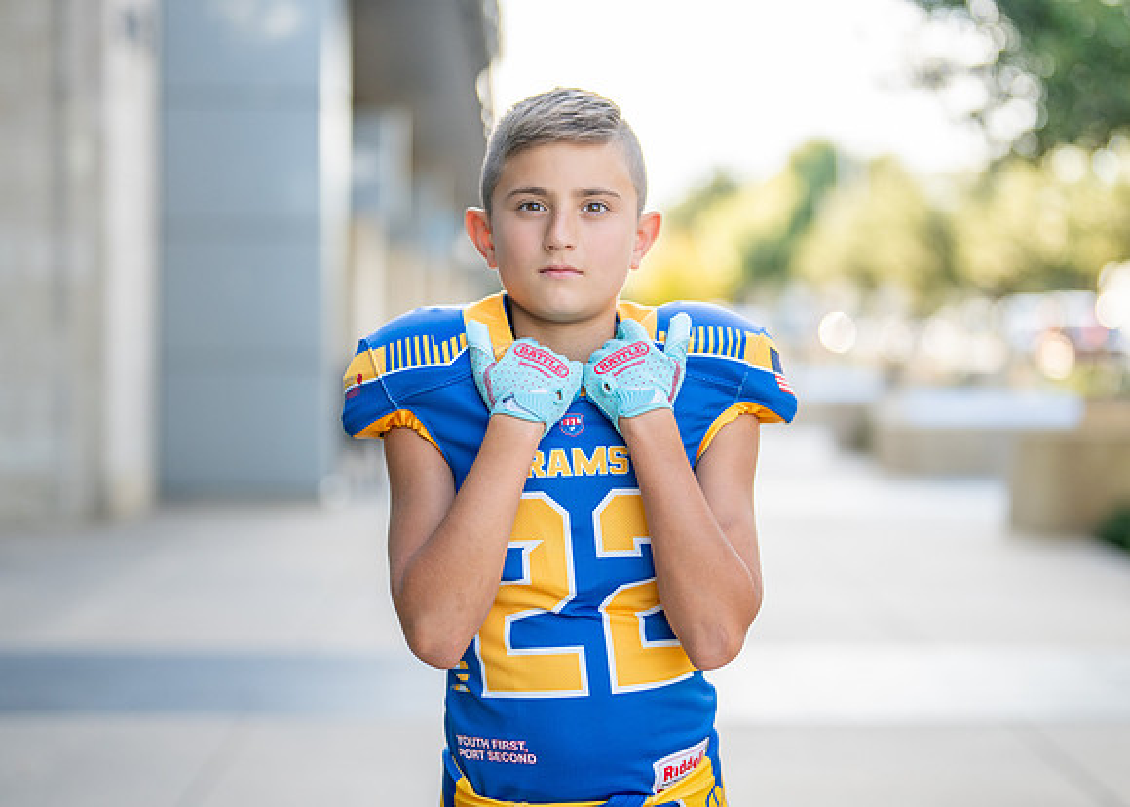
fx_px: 2197
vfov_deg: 20.8
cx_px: 589
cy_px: 394
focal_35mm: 68
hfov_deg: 28.8
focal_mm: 50
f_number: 1.2
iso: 200
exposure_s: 1/2500
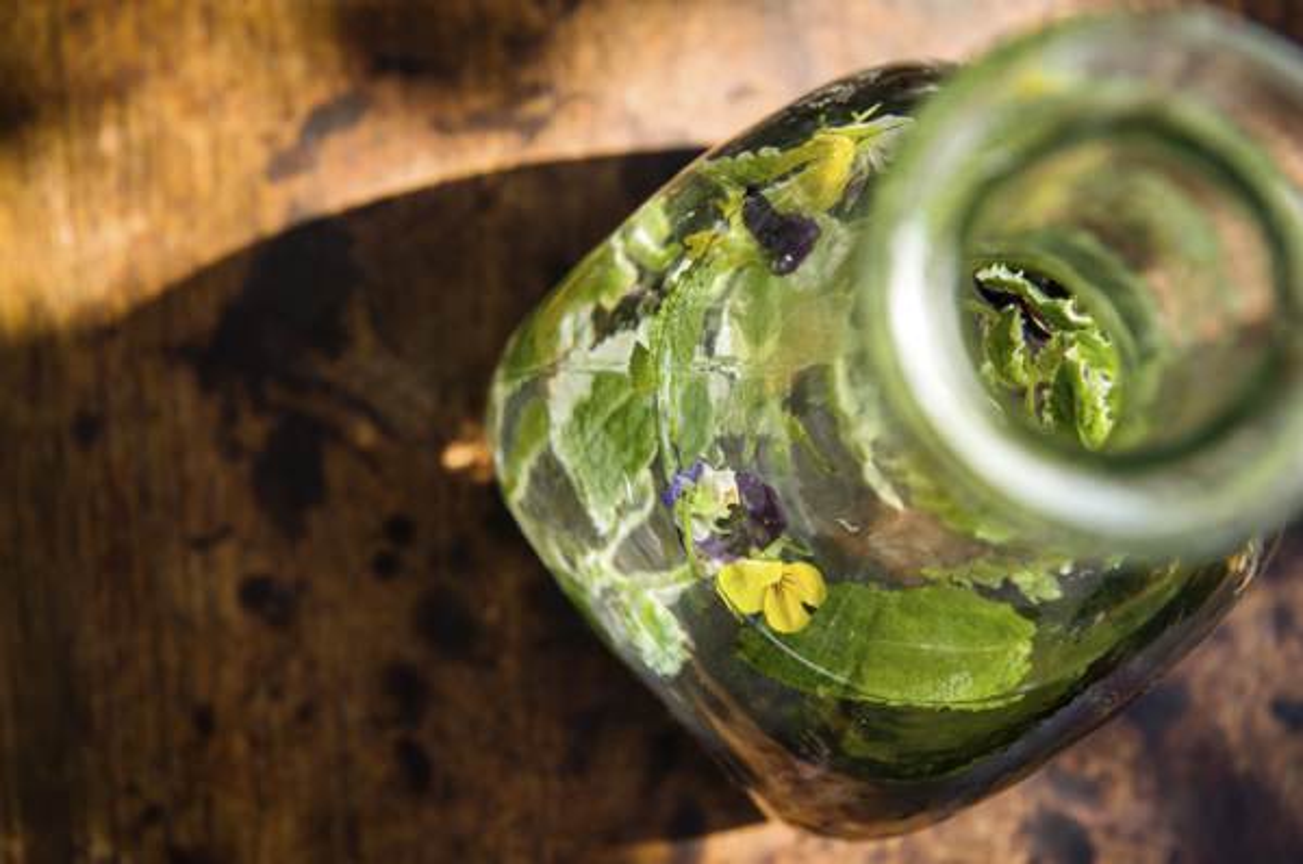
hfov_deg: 32.4
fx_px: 2240
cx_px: 652
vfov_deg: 21.8
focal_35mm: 62
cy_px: 432
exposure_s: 1/400
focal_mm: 62
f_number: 5.6
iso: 320
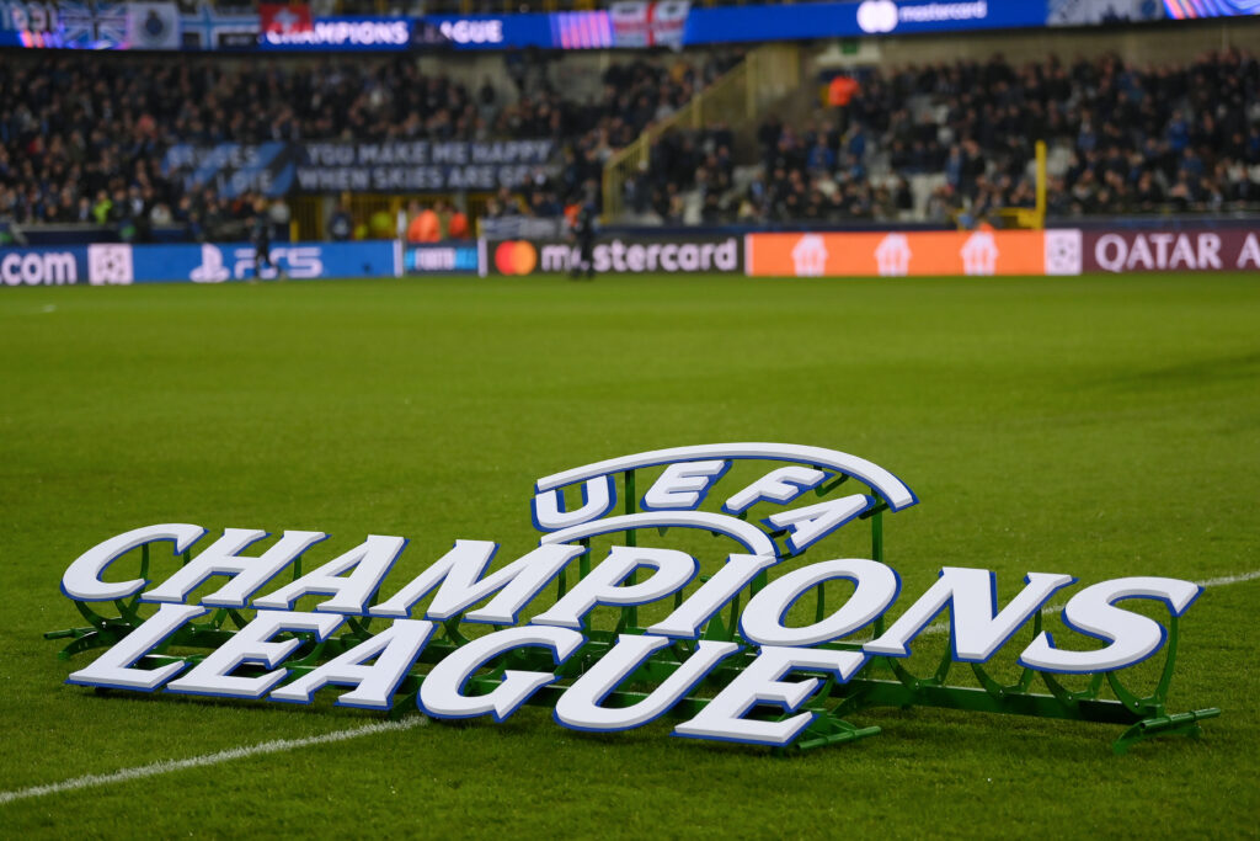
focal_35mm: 110
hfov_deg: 18.6
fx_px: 3850
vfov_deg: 12.5
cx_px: 630
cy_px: 420
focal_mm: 110
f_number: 2.8
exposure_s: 1/2000
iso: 1600
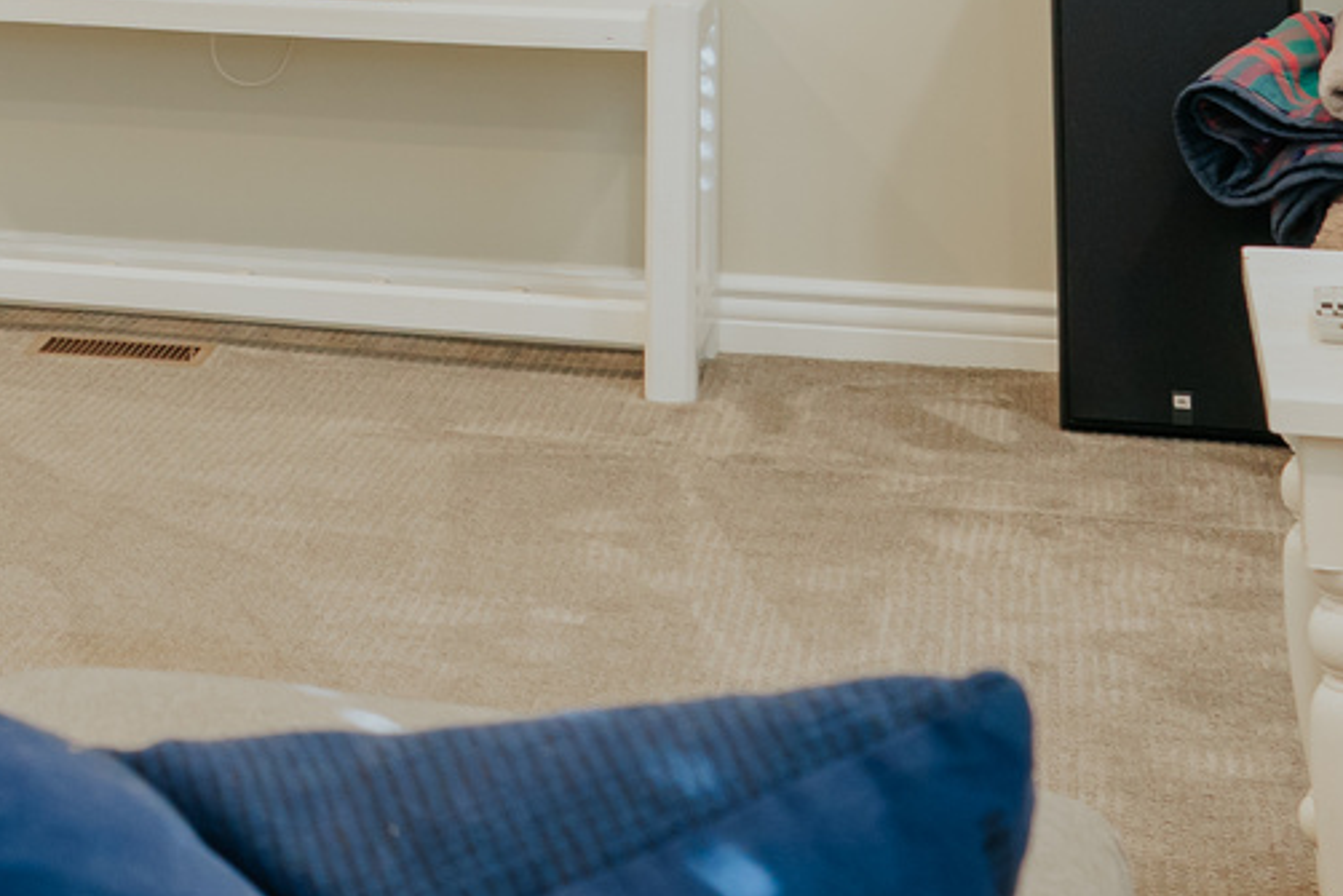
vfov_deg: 13.1
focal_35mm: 99
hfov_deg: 19.3
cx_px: -295
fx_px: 3694
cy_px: -456
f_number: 4.5
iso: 320
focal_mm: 24
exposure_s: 1/15
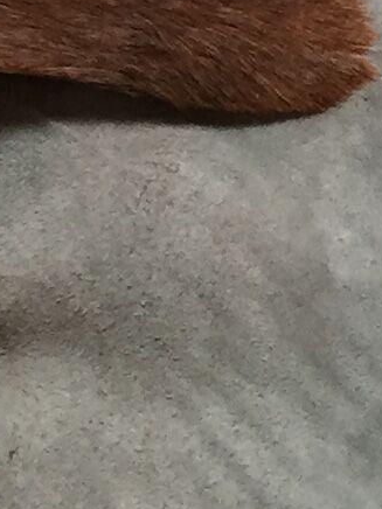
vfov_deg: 8.7
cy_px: -421
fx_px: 3193
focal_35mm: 217
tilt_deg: -61.0
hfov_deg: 6.7
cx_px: 651
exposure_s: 1/33
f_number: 2.2
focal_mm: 4.15
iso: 125
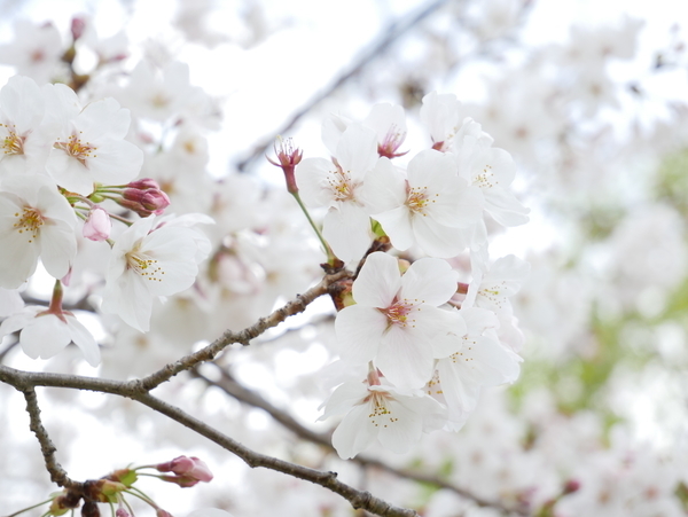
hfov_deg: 21.3
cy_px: 258
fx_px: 1830
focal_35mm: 92
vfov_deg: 16.1
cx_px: 344
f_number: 5.6
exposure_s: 1/200
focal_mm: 46
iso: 200
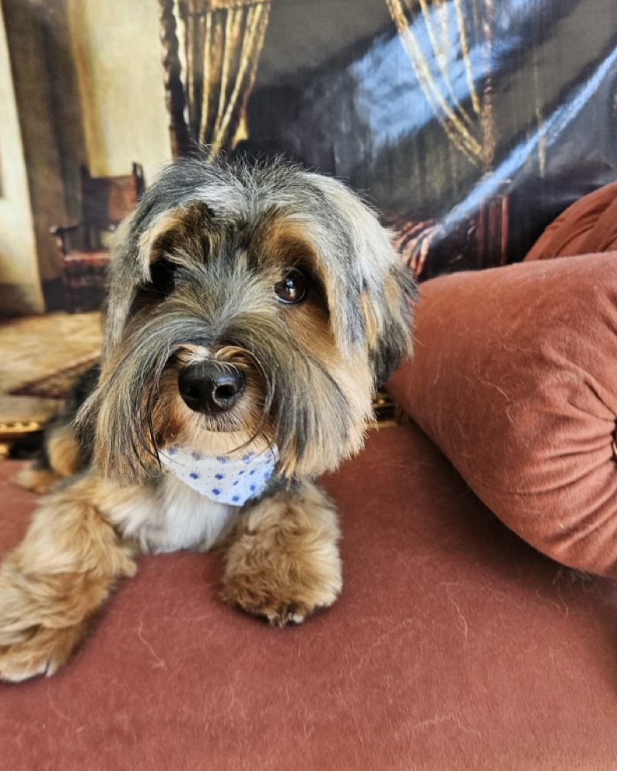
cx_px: 279
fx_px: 662
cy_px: 435
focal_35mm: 29
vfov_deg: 60.2
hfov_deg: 49.9
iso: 64
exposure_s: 1/149
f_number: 1.8
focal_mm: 5.4
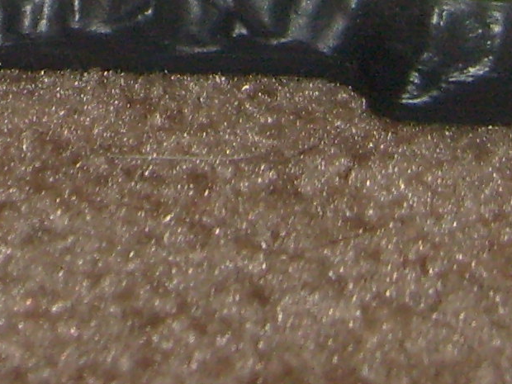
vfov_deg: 8.7
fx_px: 2352
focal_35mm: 159
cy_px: -449
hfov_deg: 12.1
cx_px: -102
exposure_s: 1/45
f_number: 2.8
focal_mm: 5.8
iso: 100
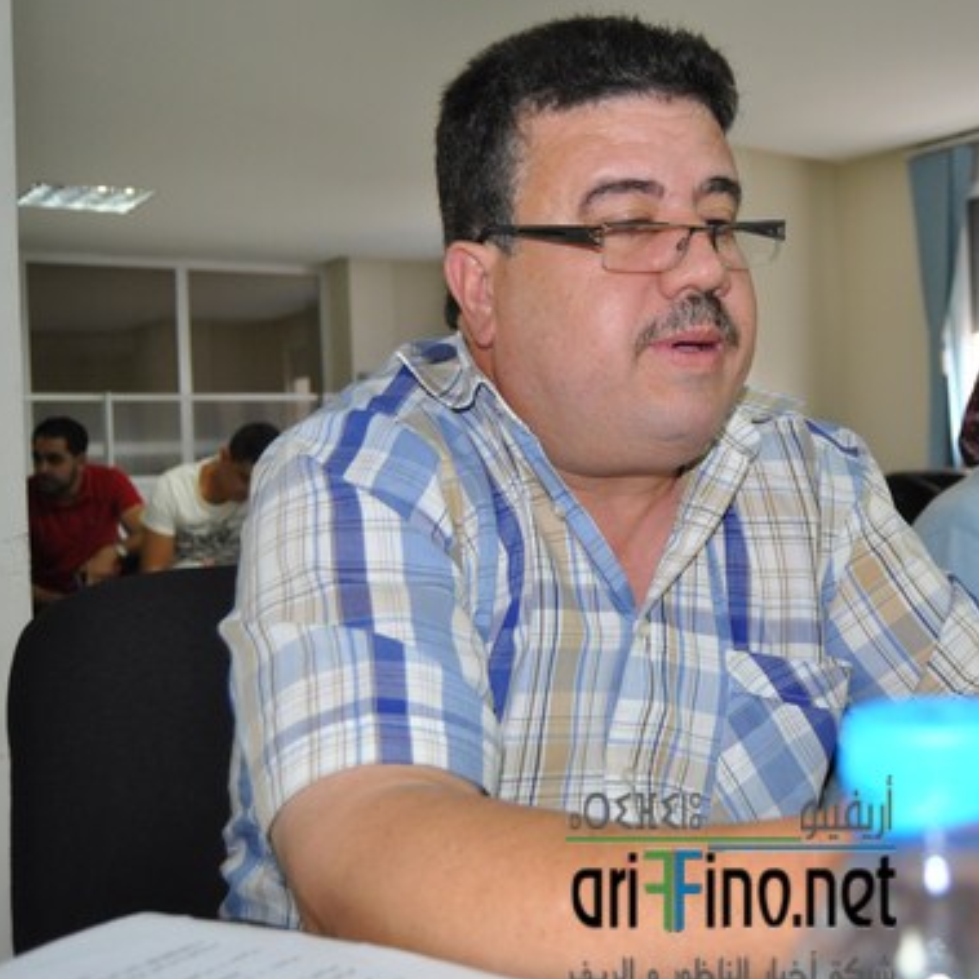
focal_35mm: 43
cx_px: 731
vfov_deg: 39.1
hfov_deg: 38.2
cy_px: 446
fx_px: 1376
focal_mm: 20
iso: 800
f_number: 3.5
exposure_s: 1/60
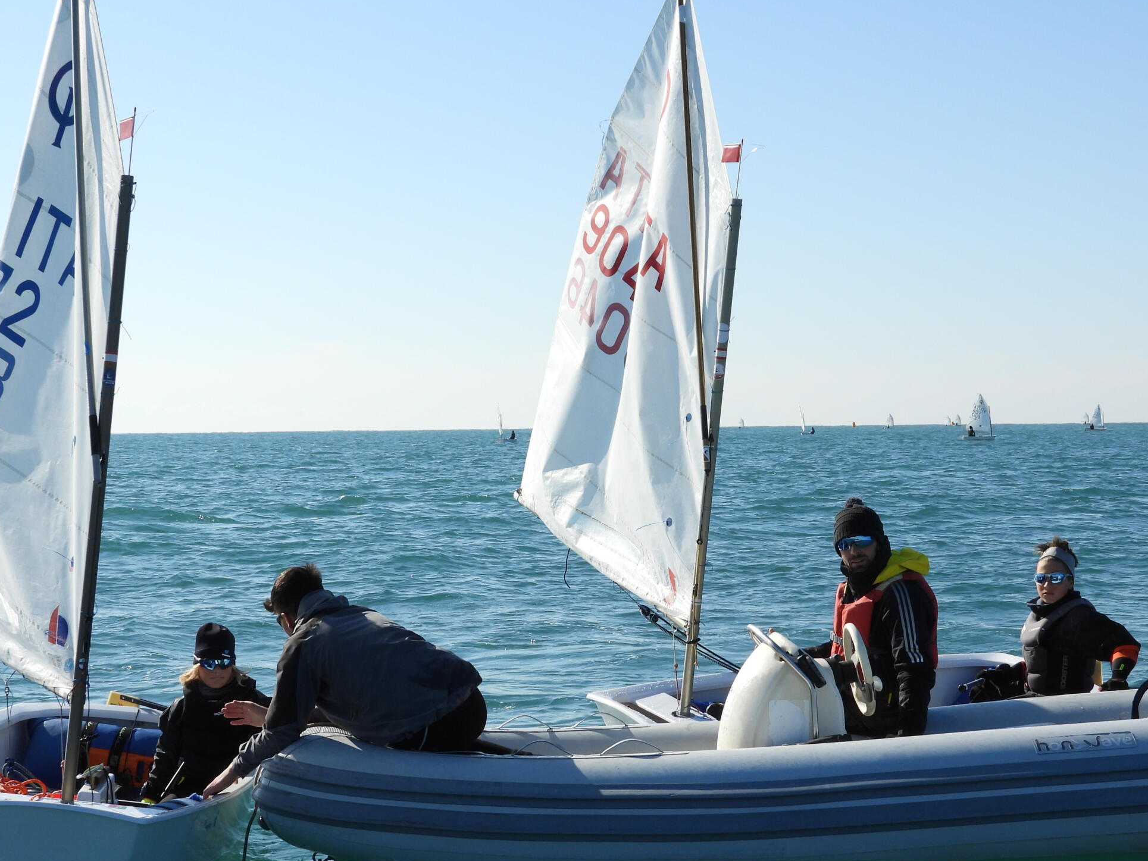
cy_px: 526
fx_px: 2421
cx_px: 567
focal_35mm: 73
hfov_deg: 26.7
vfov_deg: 20.1
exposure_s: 1/1600
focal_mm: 9.8
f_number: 4.5
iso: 100
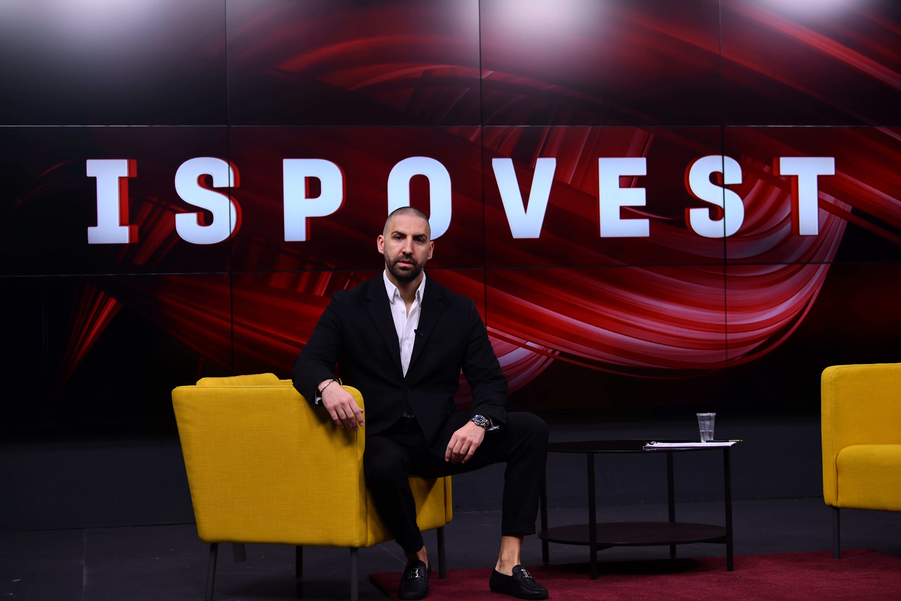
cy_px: 300
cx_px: 450
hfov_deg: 28.8
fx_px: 1752
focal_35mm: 70
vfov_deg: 19.5
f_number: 4
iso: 320
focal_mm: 70
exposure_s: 1/250
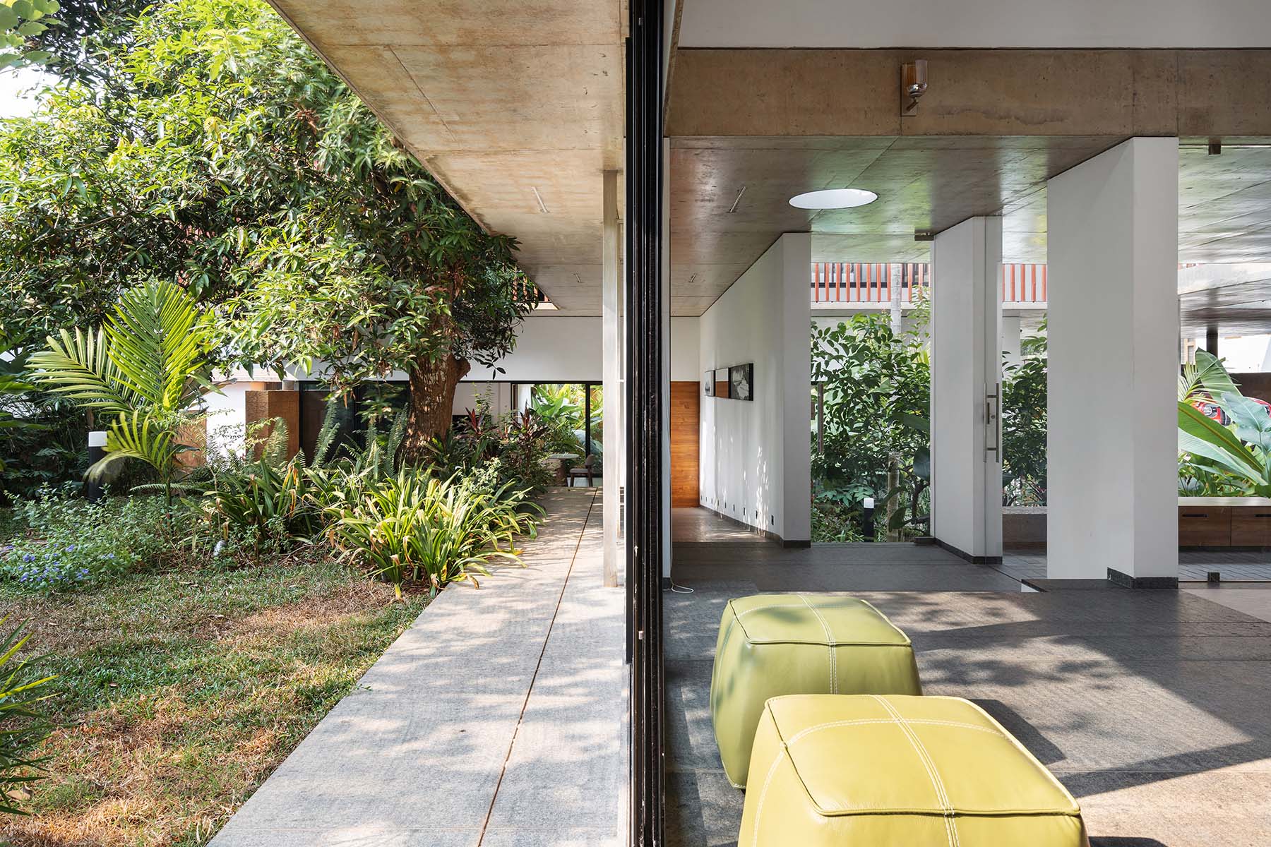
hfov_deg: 78.6
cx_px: 636
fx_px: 777
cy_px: 424
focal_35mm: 22
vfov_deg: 57.2
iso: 100
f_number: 10
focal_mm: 22
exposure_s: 1/15
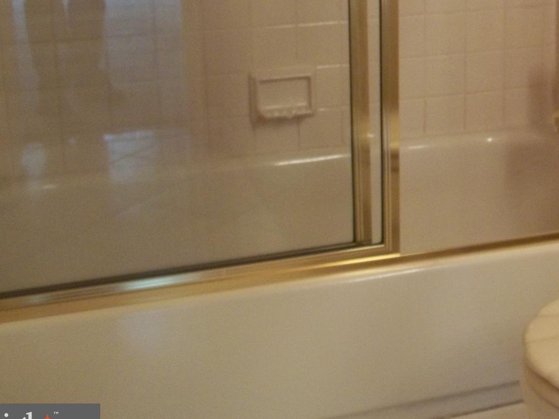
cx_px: 529
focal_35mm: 67
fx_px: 1082
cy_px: 24
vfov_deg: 21.3
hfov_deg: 27.6
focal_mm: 5.9
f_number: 3.3
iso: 160
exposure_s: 1/20
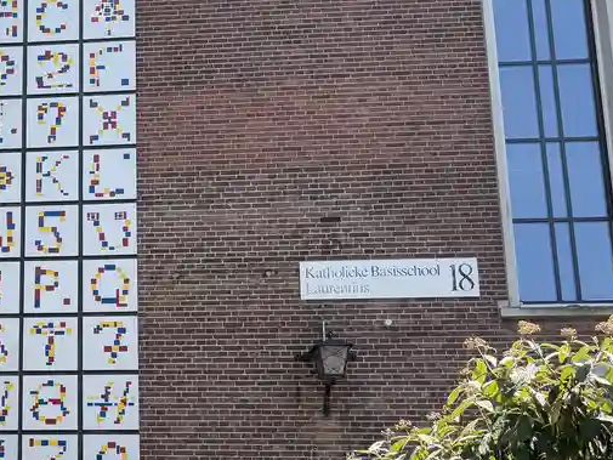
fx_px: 1010
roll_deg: -1.0
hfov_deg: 31.7
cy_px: 351
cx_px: 27
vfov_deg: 25.3
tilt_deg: +12.9
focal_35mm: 57
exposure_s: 1/1385
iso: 100
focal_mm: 6.76
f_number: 1.78
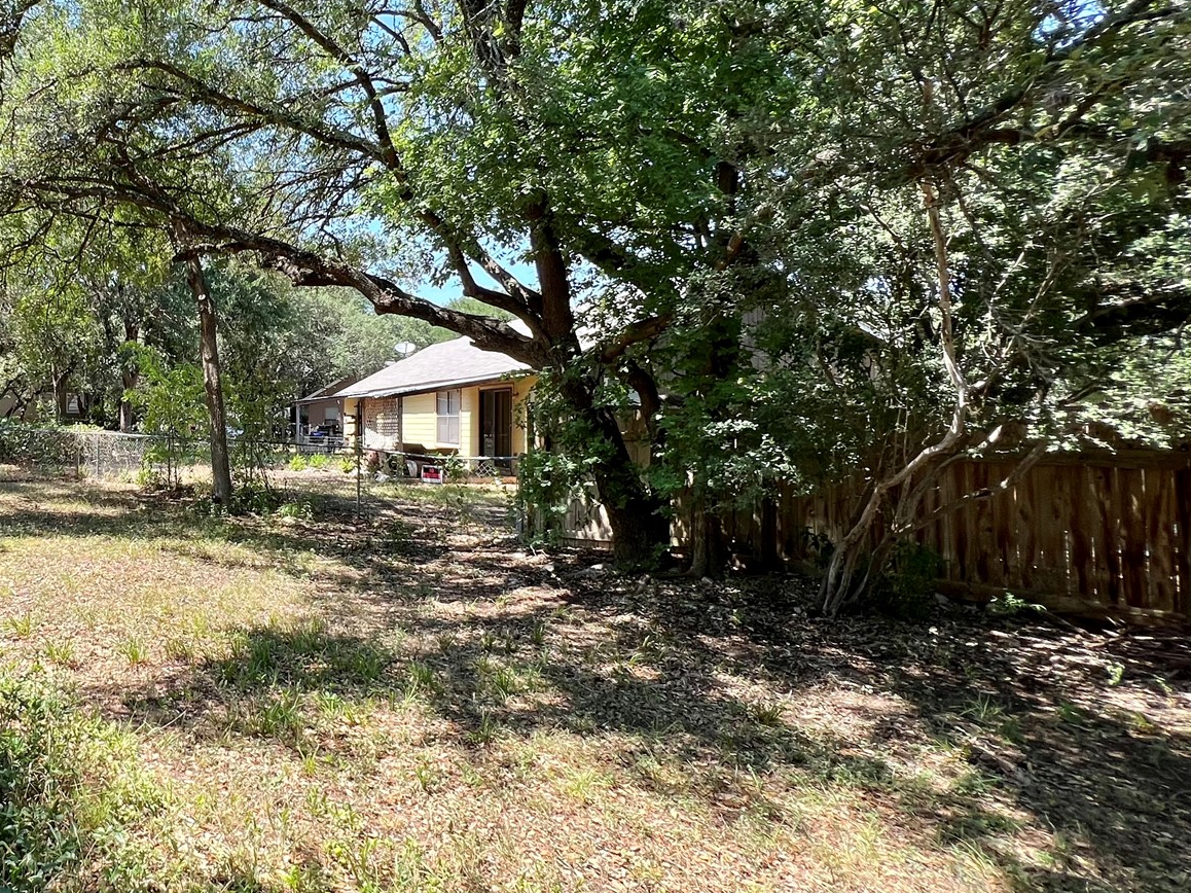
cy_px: 421
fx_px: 791
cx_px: 178
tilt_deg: +0.6
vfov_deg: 58.8
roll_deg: -0.1
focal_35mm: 23
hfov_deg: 64.7
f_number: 1.8
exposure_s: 1/300
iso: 32
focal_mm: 1.57
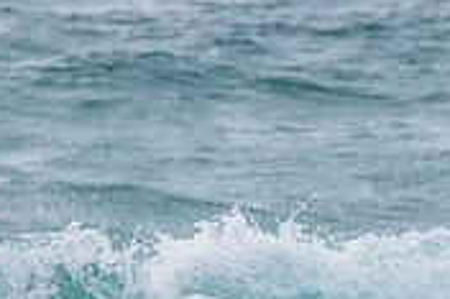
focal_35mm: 2024
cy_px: 347
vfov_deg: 0.7
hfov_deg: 1.0
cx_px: -22
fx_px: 25276
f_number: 5.6
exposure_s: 1/2000
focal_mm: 500
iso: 500
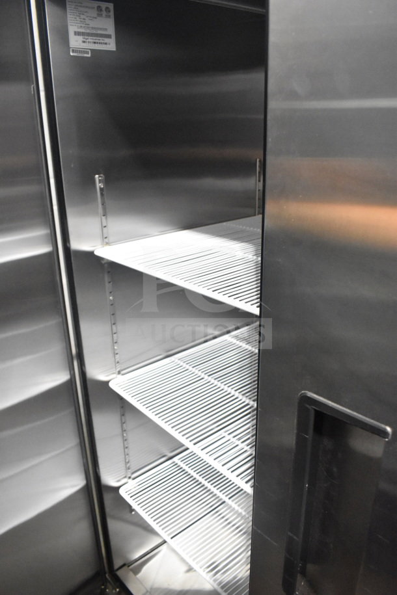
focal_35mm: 27
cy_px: 298
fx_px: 447
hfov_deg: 47.9
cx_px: 198
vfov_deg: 67.4
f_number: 5
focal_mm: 18
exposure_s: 1/100
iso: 6400
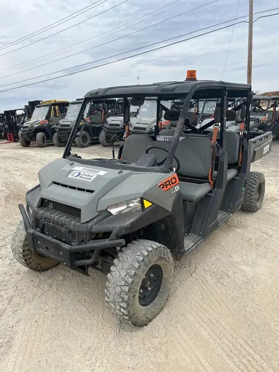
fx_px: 279
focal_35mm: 26
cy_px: 186
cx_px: 140
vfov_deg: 67.3
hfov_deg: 53.1
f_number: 1.5
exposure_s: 1/1511
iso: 50
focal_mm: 5.7
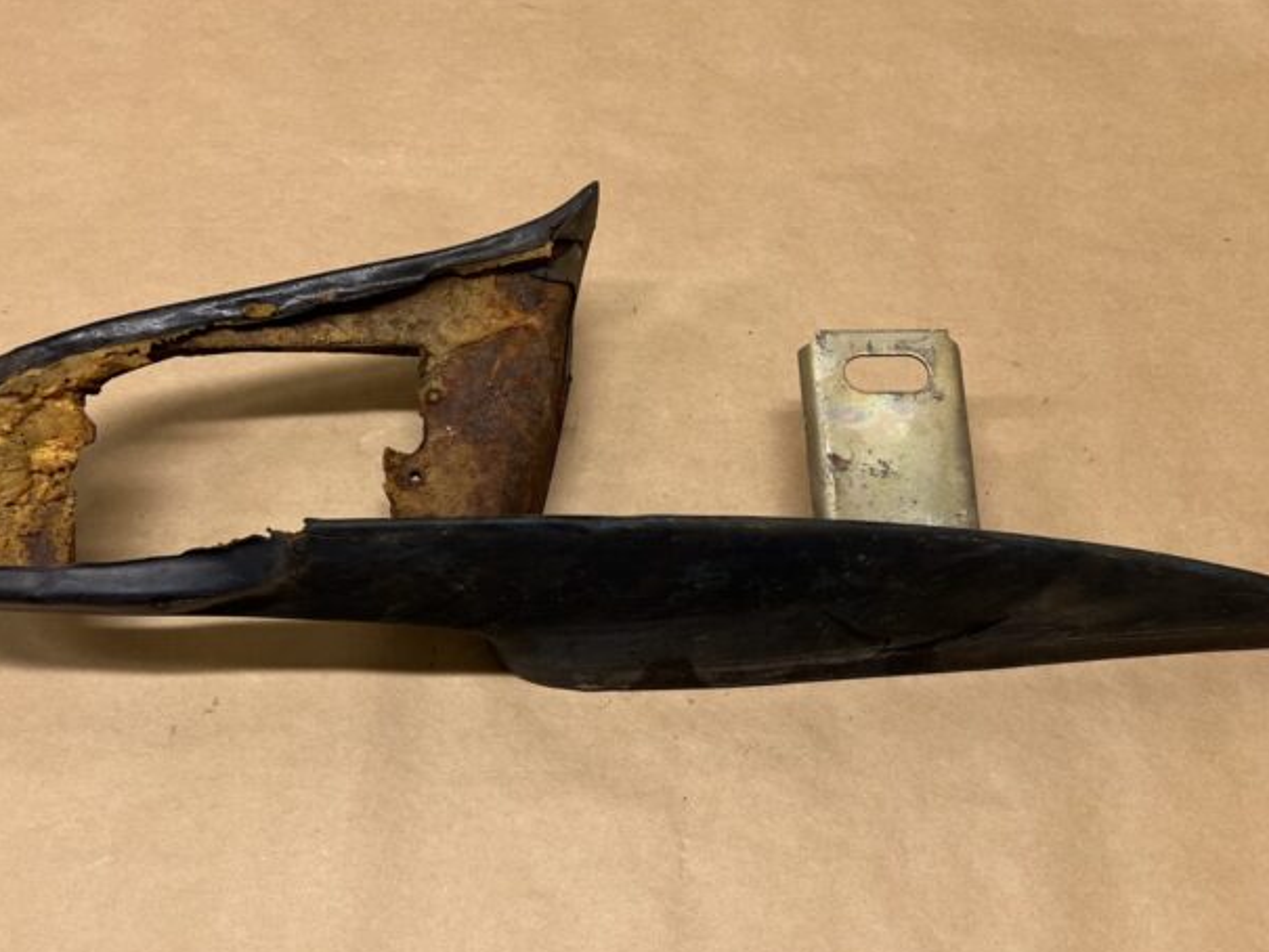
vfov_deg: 32.8
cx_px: 598
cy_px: 545
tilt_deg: -68.2
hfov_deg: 42.9
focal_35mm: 44
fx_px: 1613
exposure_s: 1/100
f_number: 1.5
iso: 80
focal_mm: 5.7
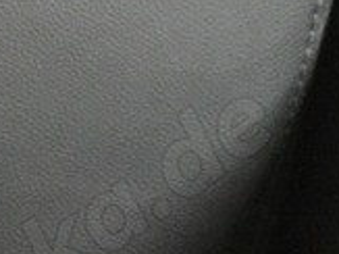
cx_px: -638
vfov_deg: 7.8
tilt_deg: -45.1
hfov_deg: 8.8
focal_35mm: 190
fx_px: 1859
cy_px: 275
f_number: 2.4
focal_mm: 3.3
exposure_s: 1/25
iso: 250
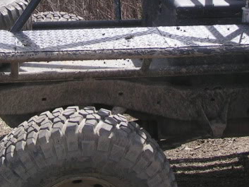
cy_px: 6
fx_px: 619
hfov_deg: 22.7
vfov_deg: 16.9
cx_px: 102
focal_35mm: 86
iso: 50
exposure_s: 1/320
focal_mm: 5.8
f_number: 5.6
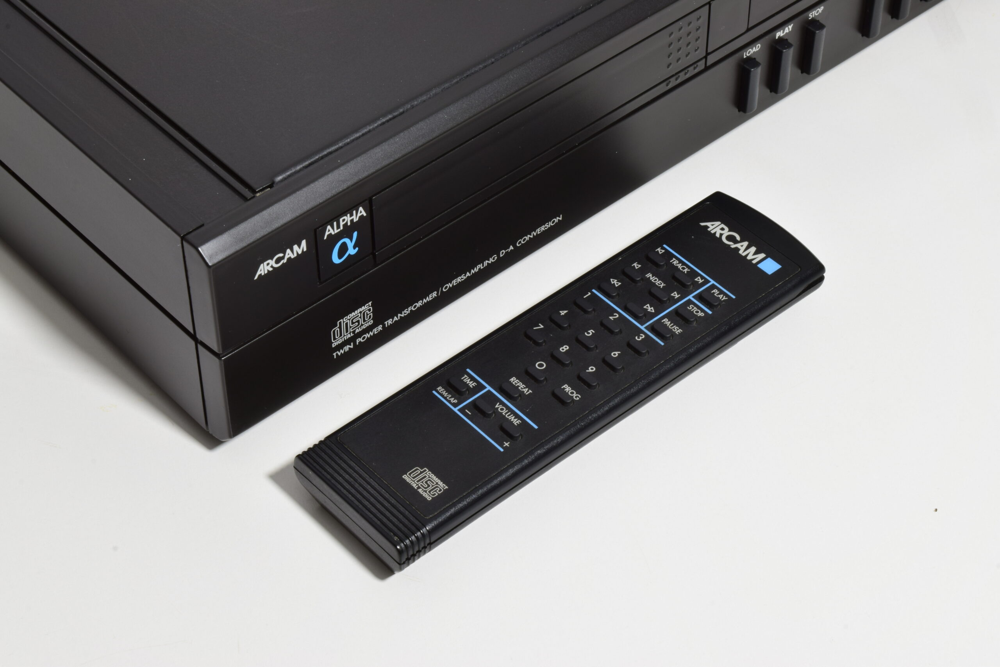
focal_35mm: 82
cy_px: 334
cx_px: 500
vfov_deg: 16.6
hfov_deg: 24.6
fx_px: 2292
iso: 100
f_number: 25
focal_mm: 55
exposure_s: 5
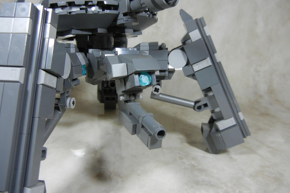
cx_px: 143
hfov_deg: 58.7
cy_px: 91
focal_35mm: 32
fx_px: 258
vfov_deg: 41.1
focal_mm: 5.4
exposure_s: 1/83.7
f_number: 3.5
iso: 400
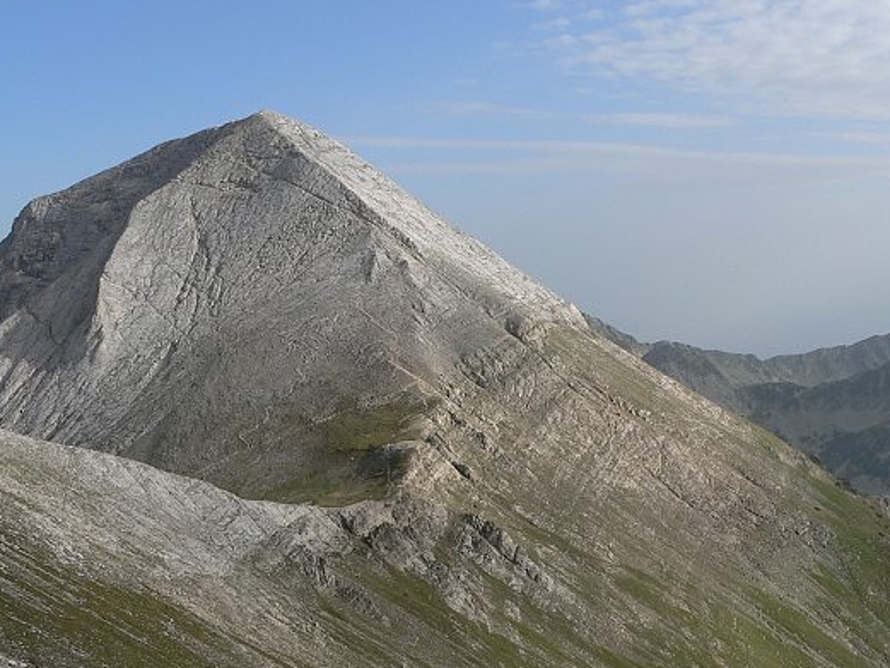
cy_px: 396
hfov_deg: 40.4
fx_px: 1209
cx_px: 458
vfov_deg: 30.8
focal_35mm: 47
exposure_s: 1/500
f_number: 4.6
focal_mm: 6
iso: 80
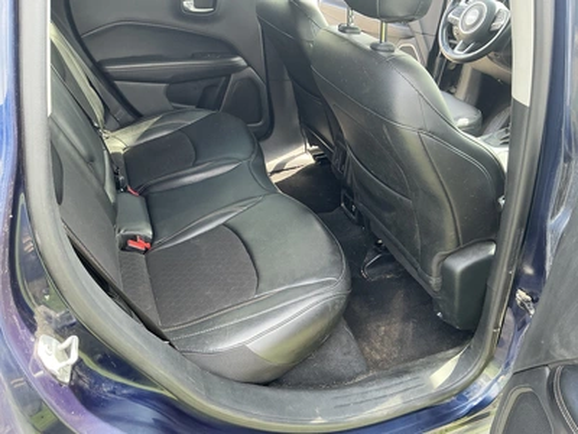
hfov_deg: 63.4
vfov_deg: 49.7
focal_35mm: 28
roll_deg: -0.5
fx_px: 468
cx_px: 289
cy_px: 217
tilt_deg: -32.6
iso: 64
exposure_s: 1/103
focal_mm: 3
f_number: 1.8
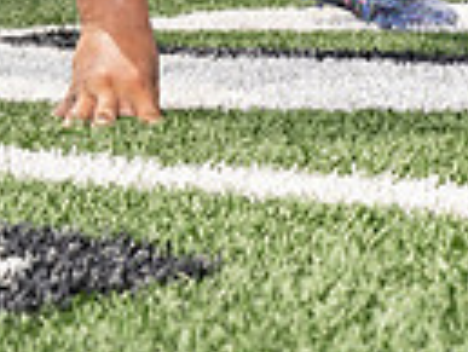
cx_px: 200
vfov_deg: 7.8
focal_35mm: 178
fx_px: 2409
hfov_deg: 11.1
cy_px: -461
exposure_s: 1/250
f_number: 8
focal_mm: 53
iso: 100
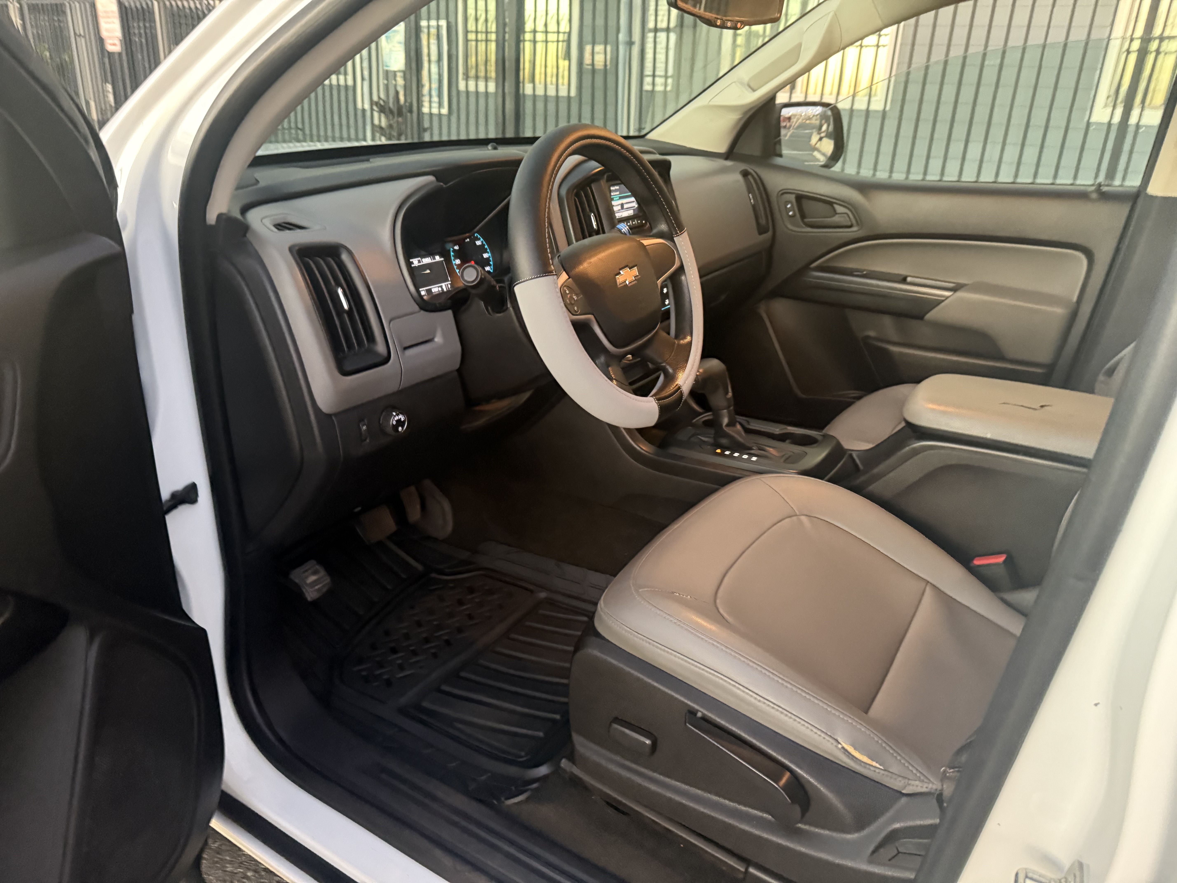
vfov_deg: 56.8
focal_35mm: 24
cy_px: 442
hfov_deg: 71.6
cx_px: 588
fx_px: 816
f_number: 1.78
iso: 1000
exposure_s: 1/33
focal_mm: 6.76
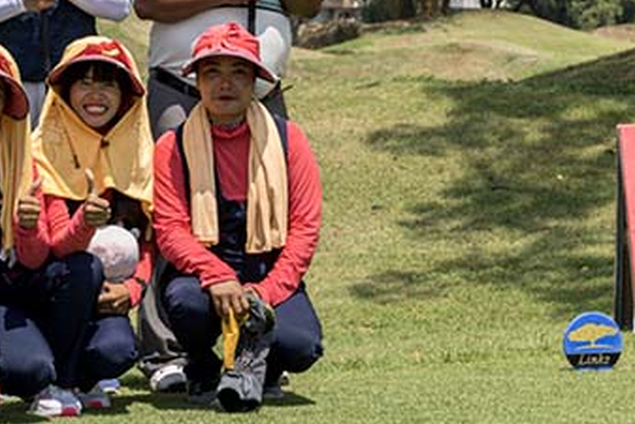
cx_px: 281
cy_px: -73
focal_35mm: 114
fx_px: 2012
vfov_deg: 11.8
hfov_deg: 17.9
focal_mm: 40
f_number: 8
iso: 140
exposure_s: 1/500
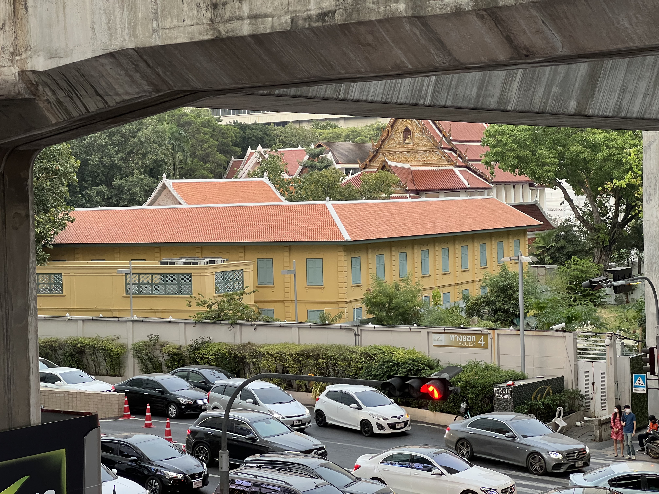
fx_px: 1466
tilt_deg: -1.7
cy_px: 247
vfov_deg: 19.1
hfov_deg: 25.3
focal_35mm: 77
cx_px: 330
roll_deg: +1.7
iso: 250
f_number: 2.8
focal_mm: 9
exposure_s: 1/59
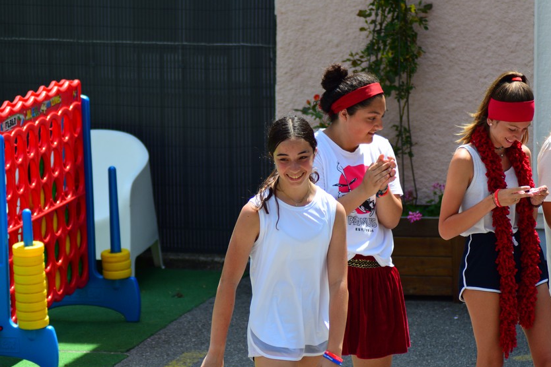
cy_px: 198
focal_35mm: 249
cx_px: 290
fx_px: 3805
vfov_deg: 5.5
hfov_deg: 8.3
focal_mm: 135
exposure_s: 1/1250
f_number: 4.2
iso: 320
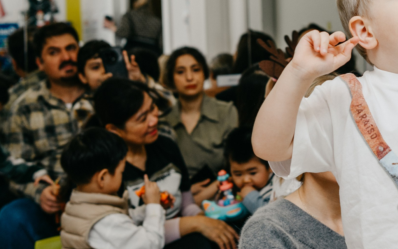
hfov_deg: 19.9
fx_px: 1107
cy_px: 43
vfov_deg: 12.8
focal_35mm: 102
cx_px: 371
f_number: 4
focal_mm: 40
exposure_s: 1/160
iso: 250
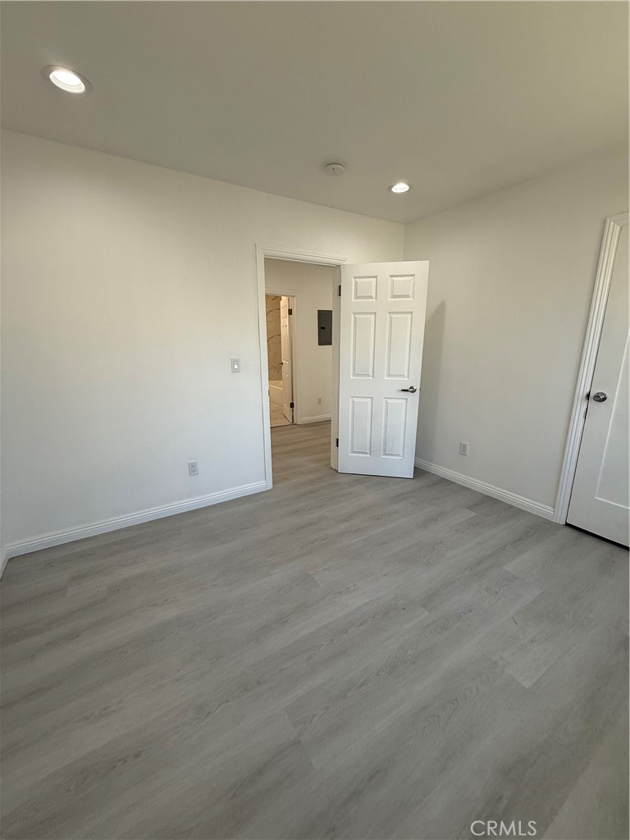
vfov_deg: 102.1
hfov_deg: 85.7
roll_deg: -0.7
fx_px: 340
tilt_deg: -12.6
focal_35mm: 14
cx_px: 315
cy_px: 420
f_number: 2.2
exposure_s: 1/120
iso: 50
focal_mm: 2.22
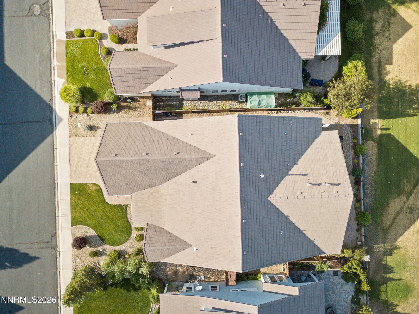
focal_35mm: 26
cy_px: 157
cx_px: 210
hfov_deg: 67.3
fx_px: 315
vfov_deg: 53.0
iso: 100
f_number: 2.2
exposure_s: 1/200
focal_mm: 4.73
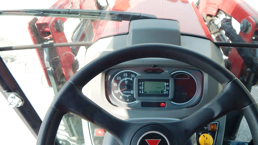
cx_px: 148
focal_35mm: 30
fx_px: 205
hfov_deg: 64.0
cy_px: 82
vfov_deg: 38.9
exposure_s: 1/320
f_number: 3
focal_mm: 4
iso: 125
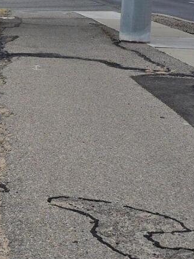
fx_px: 793
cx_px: -38
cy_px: 138
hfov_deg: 13.6
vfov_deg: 18.6
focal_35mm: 106
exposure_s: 1/359
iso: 25
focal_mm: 6.3
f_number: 1.7
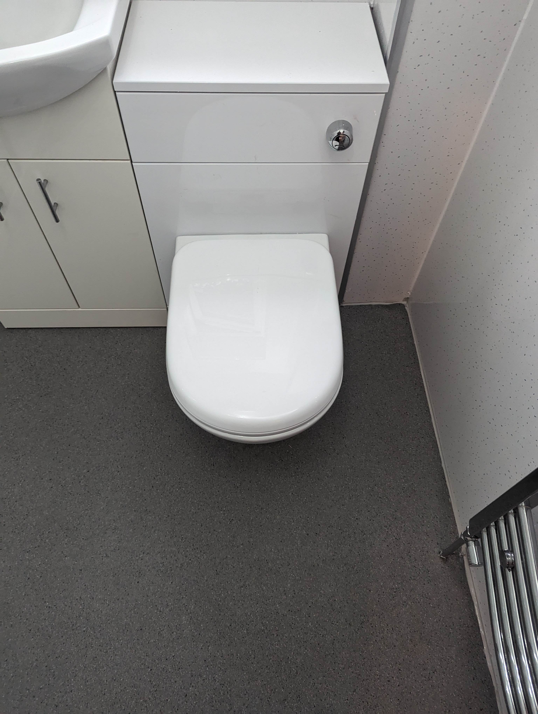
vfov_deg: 71.5
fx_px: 496
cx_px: 269
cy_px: 357
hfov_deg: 56.9
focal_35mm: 24
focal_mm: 6.81
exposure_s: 1/100
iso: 902
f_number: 1.85
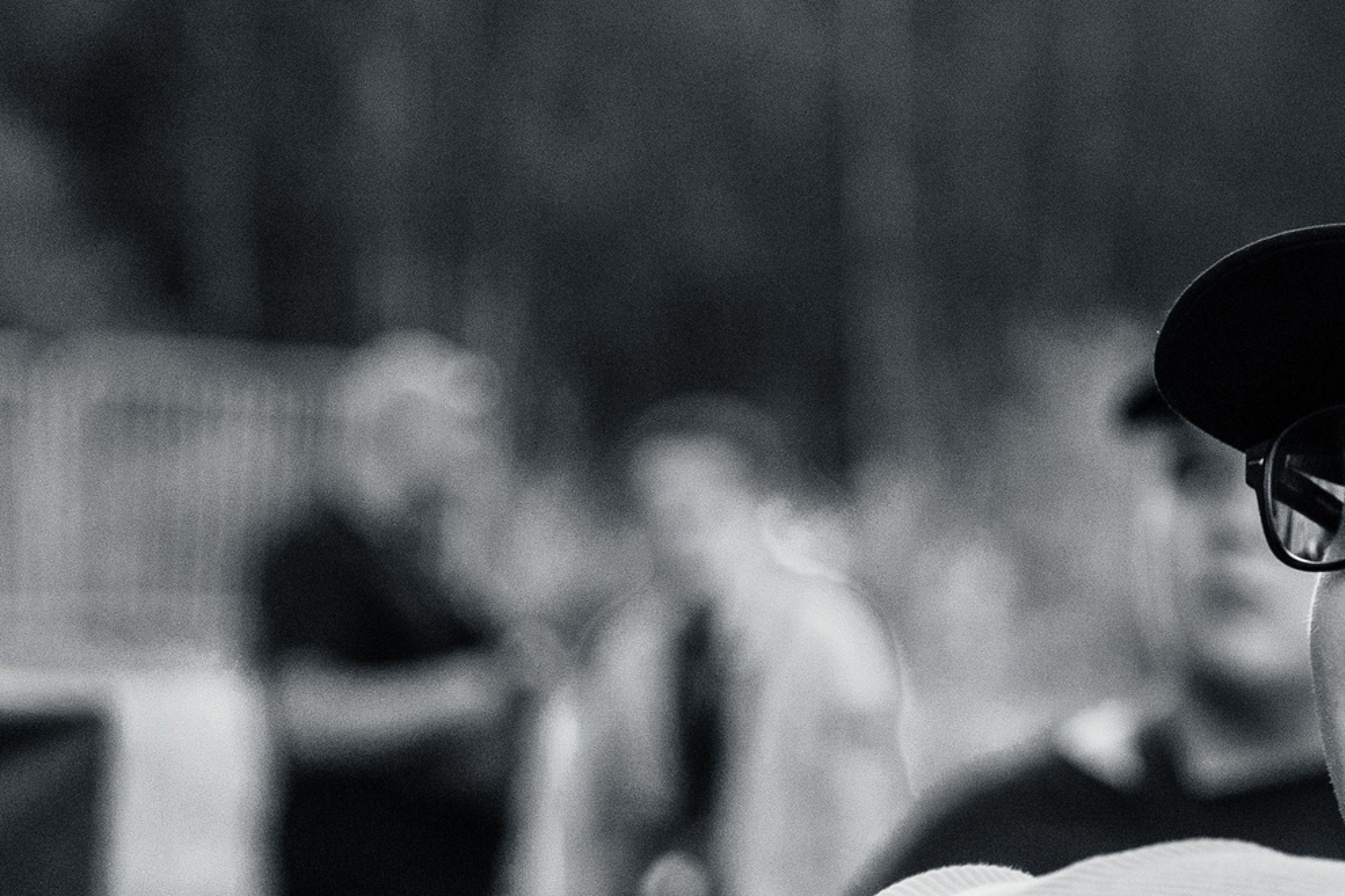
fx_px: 7060
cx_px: 1571
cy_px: 471
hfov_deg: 10.7
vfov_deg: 7.3
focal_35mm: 189
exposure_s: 1/400
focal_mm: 70
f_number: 2.8
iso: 1000
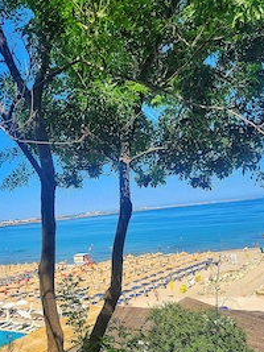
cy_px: 199
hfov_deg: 36.3
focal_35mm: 39
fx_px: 397
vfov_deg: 47.8
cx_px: 81
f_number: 1.8
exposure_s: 1/1962
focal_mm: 5.4
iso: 40
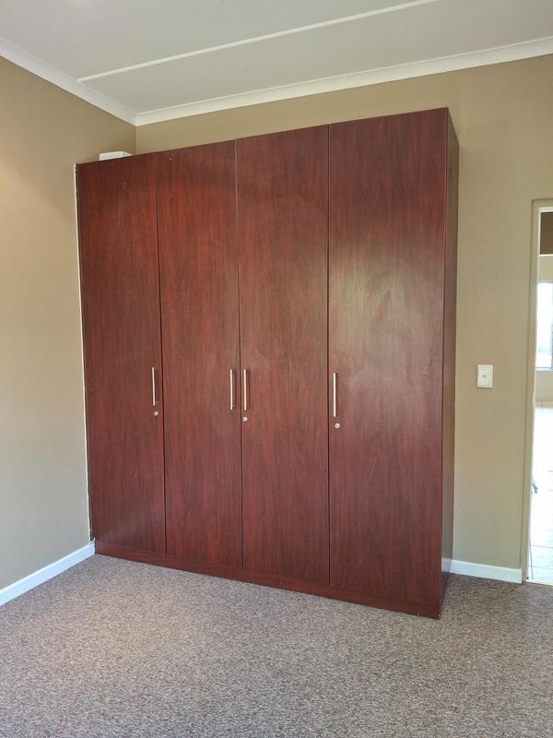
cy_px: 369
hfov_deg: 54.9
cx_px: 276
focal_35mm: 25
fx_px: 533
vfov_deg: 69.4
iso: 250
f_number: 1.8
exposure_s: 1/50
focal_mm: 4.69
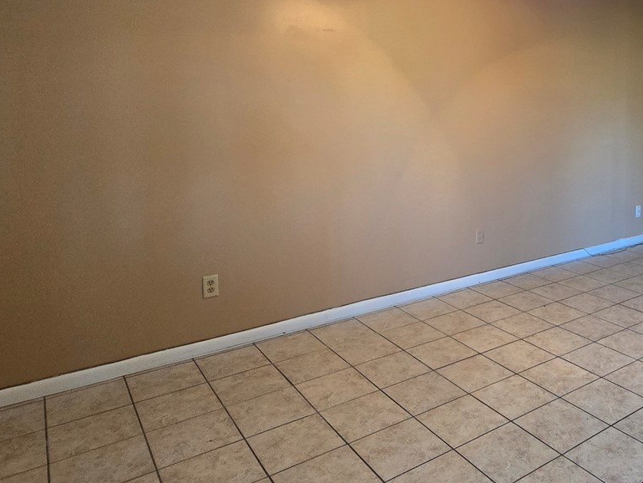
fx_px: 502
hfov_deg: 60.3
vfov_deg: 50.2
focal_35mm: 27
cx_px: 511
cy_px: 150
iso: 250
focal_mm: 2.2
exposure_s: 1/60
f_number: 2.2
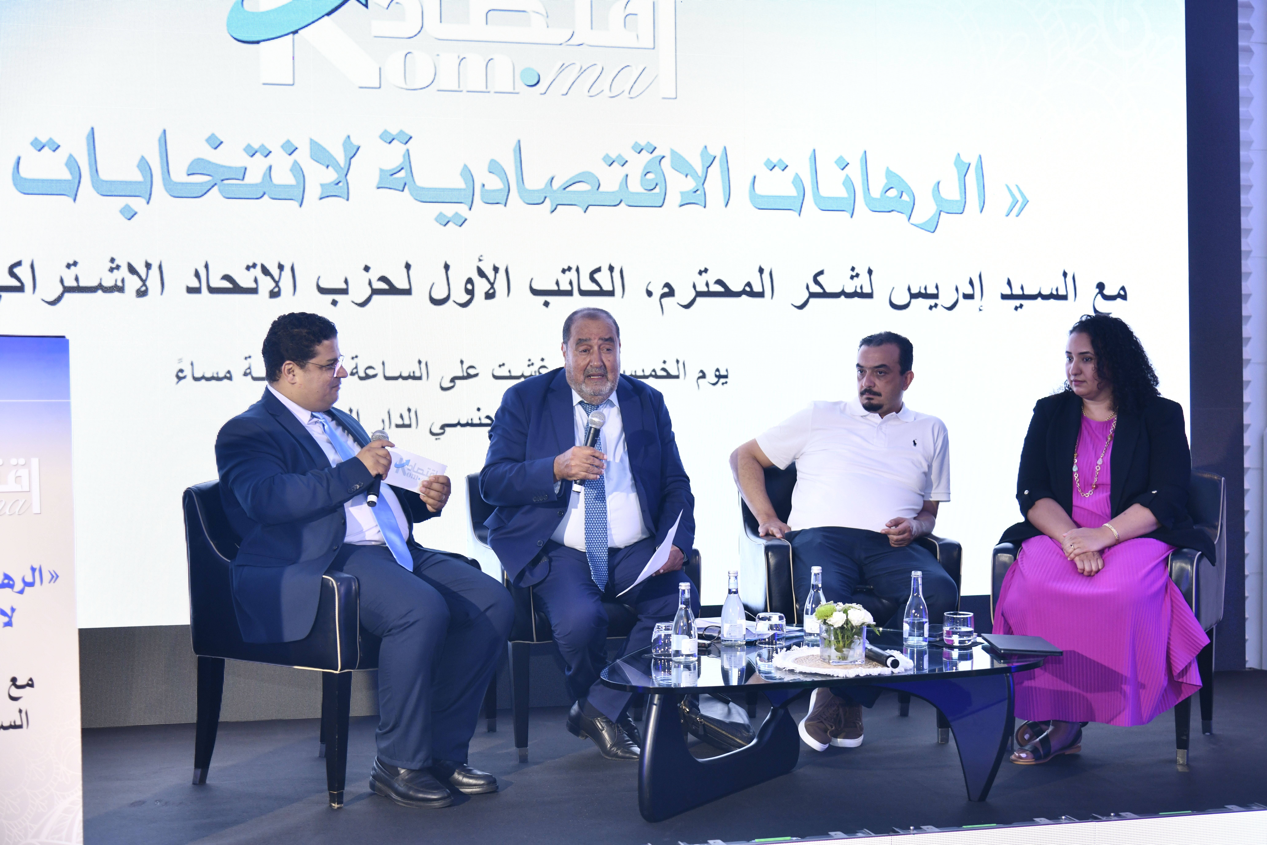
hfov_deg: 39.6
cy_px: 422
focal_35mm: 50
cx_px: 634
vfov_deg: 27.0
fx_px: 1760
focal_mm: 50
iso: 1000
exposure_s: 1/100
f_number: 4.5
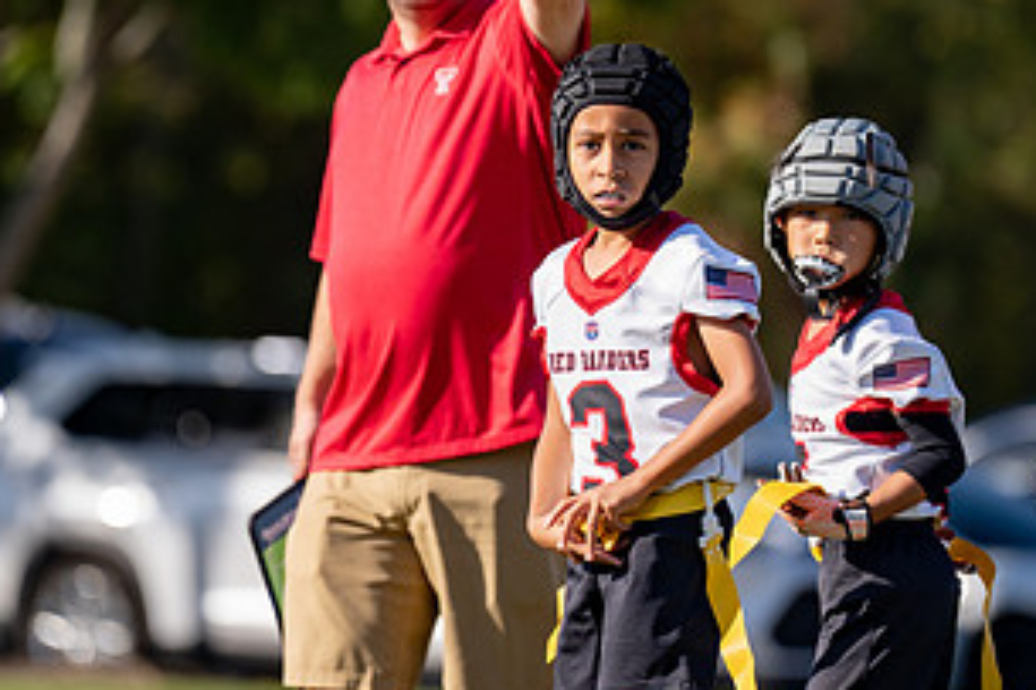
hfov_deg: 4.5
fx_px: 13288
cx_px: 528
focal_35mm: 462
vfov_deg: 3.0
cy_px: 287
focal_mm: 200
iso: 100
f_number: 2.8
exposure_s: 1/1600
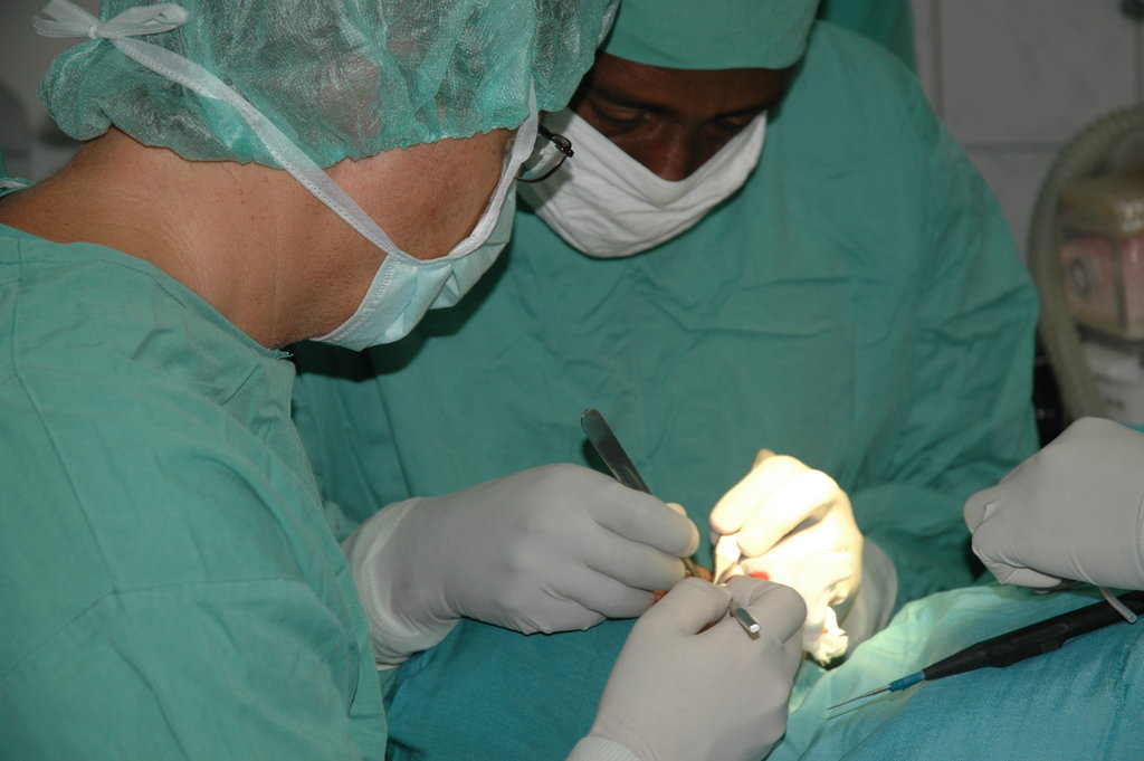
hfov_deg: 19.5
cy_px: 380
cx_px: 572
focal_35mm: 105
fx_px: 3334
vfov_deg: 13.0
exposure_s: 1/60
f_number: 4.5
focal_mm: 70
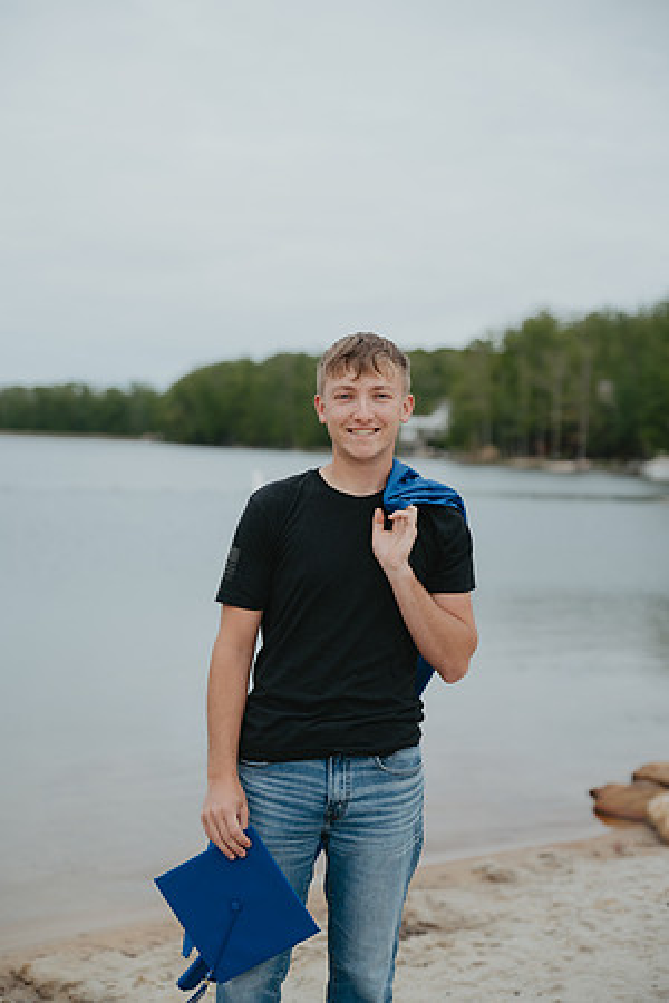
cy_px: 502
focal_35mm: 50
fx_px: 1394
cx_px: 334
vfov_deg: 39.6
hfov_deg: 27.0
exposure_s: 1/1250
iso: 100
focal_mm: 50
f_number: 2
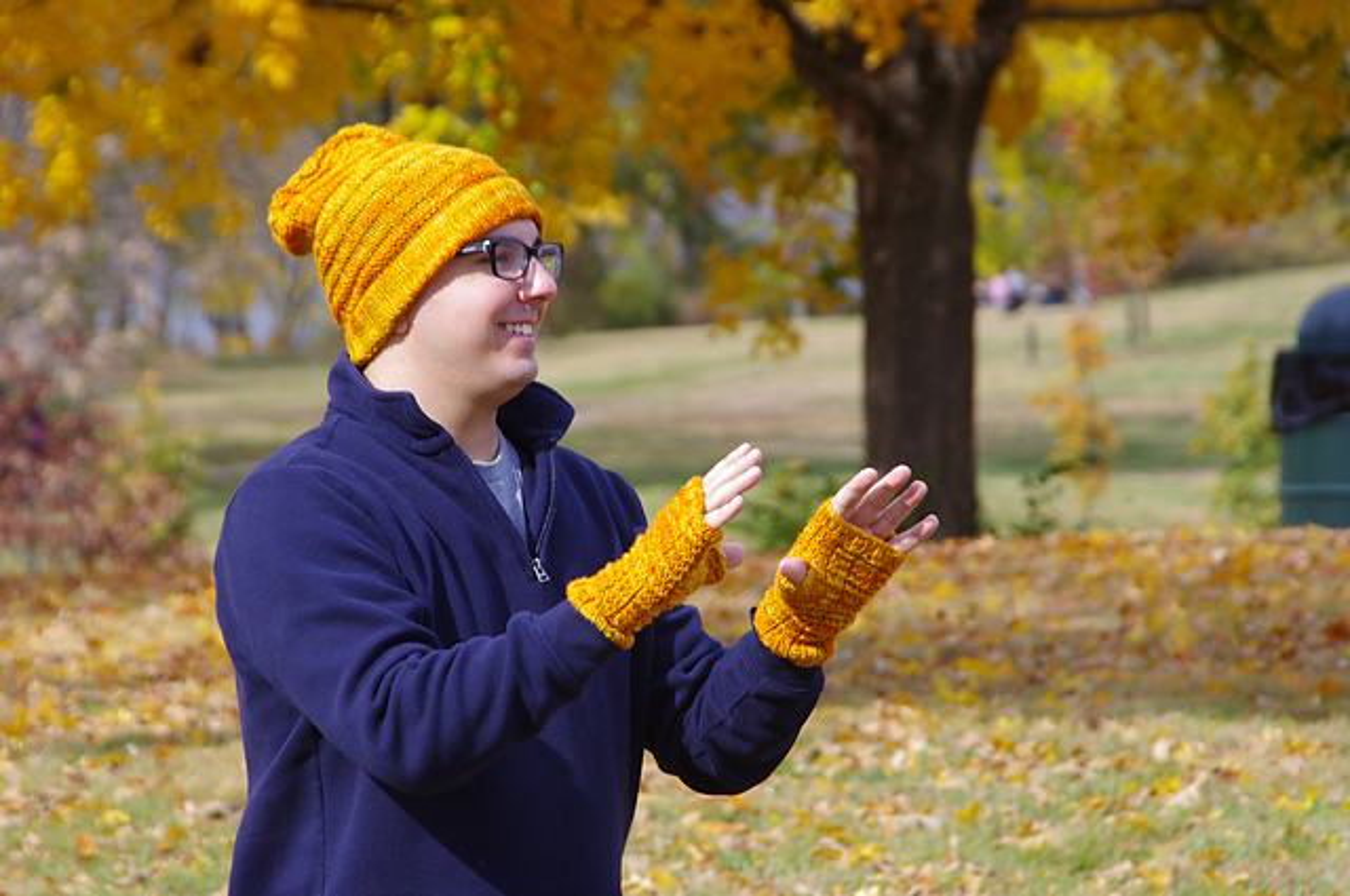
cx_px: 675
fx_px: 10112
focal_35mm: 270
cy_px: 448
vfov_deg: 5.1
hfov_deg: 7.6
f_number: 10
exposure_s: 1/250
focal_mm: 180
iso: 400
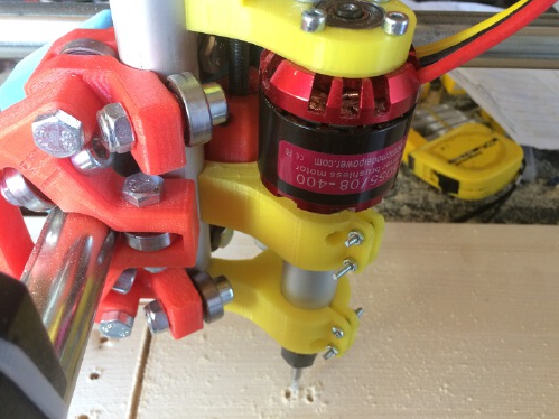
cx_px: 267
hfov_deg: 58.3
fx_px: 500
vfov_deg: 45.4
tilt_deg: -44.3
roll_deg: -0.5
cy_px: 215
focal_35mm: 31
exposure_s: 1/30
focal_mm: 4.15
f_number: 2.2
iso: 160
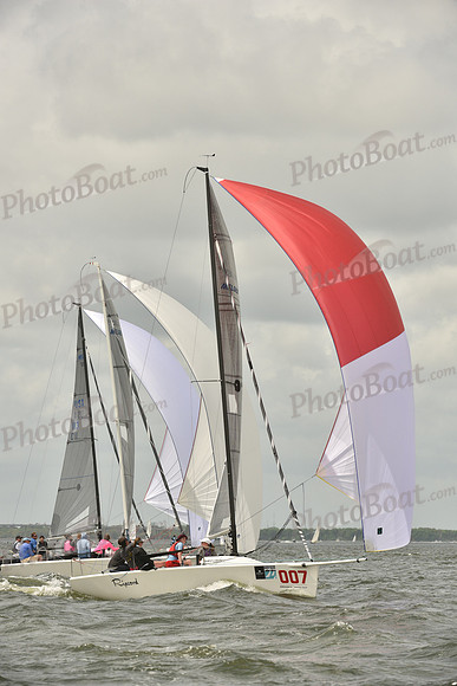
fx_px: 3806
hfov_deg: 6.9
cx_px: 228
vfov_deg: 10.3
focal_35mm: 200
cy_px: 343
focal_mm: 200
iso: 320
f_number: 8
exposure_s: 1/1250
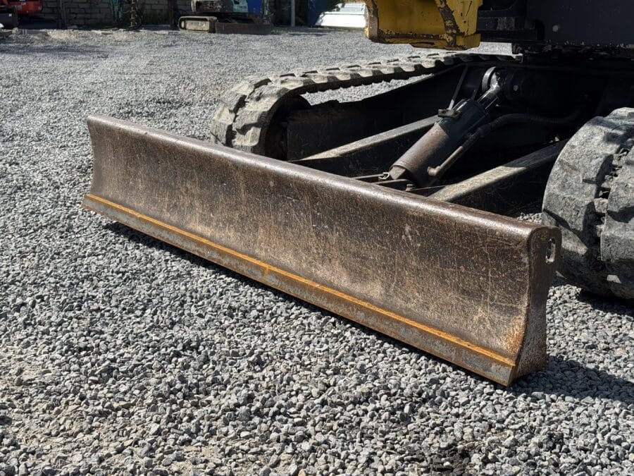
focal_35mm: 48
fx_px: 879
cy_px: 238
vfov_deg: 30.3
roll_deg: +0.4
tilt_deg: -13.6
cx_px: 317
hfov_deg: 39.7
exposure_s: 1/3257
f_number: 1.78
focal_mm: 6.76
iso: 64
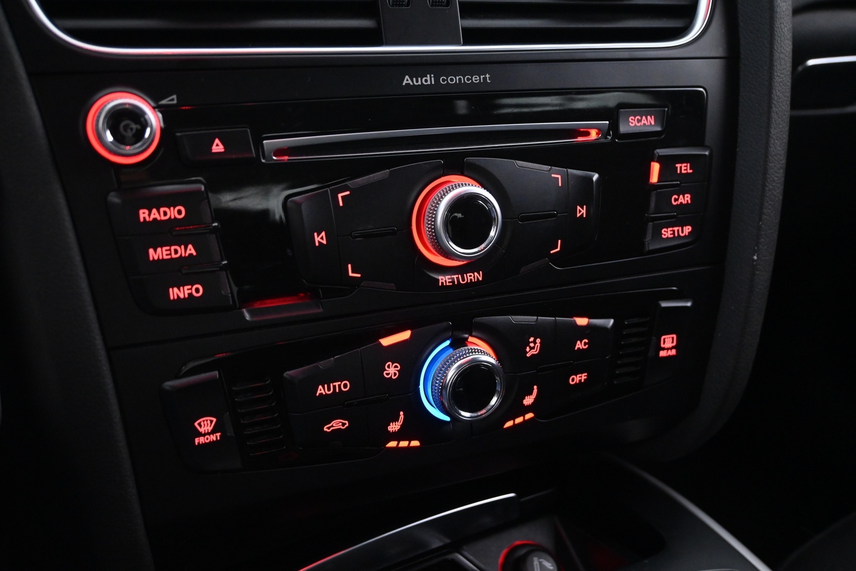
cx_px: 428
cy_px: 286
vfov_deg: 36.2
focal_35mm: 37
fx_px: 874
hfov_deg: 52.2
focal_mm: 24.5
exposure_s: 1/13
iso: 3200
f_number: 4.2
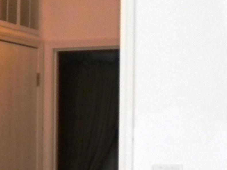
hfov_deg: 14.8
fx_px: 866
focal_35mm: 132
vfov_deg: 11.0
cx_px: 31
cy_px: 208
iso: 400
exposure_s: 1/47.8
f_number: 3.1
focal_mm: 6.3
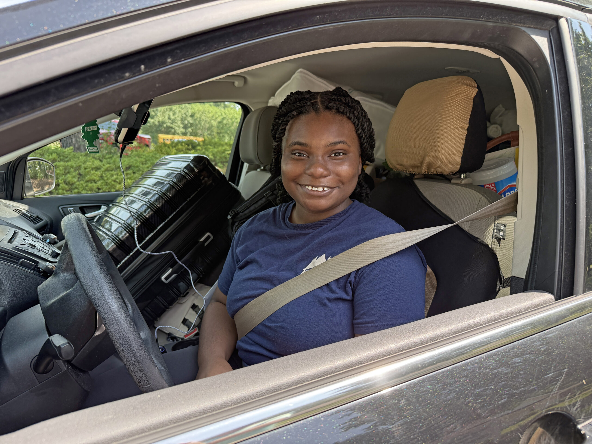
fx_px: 410
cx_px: 296
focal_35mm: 24
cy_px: 222
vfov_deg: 56.8
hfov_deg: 71.6
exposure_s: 1/243
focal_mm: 6.76
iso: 100
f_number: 1.78
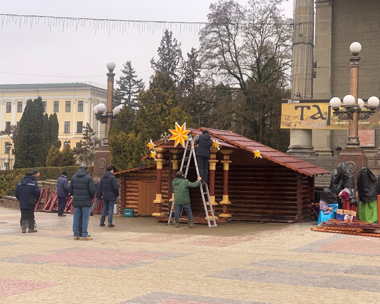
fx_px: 619
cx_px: 181
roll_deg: -0.3
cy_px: 152
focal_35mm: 55
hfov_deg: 34.1
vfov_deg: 27.6
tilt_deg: +0.3
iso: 16
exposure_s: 1/137
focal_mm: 6
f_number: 2.4
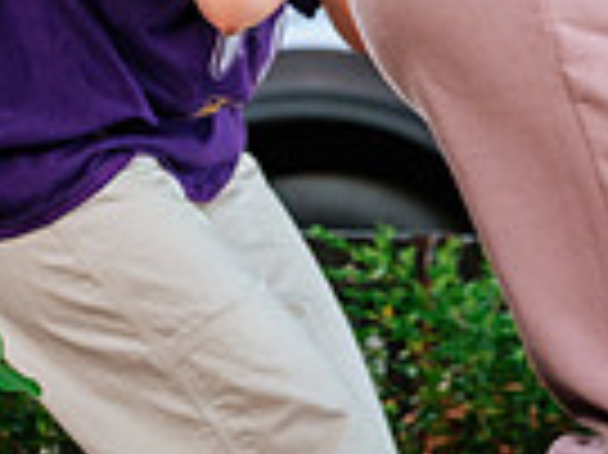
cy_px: -380
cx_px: 599
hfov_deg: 4.7
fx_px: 7458
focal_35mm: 425
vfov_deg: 3.5
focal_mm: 68.7
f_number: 2.8
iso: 800
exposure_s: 1/200
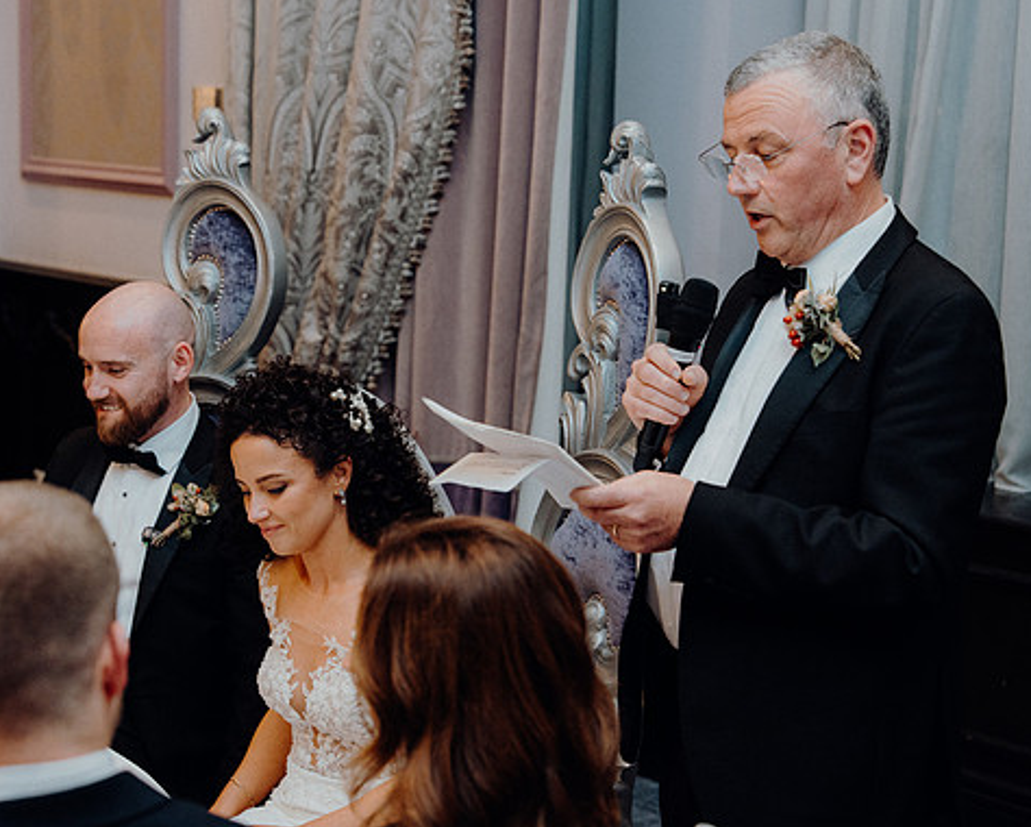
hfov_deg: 27.1
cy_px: 415
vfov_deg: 21.9
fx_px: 2138
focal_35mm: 70
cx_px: 455
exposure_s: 1/160
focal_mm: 61
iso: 2500
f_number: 3.5
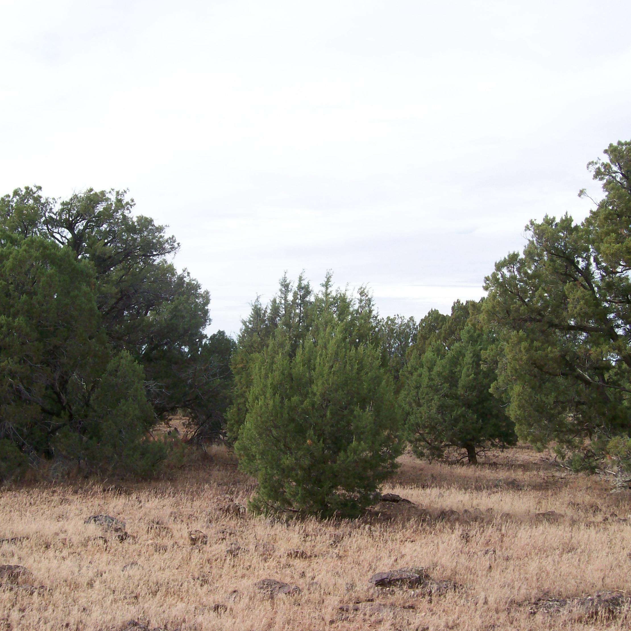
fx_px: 887
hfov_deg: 39.0
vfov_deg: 39.2
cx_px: 254
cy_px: 316
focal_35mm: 43
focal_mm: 6
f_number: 4.8
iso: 80
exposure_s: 1/438
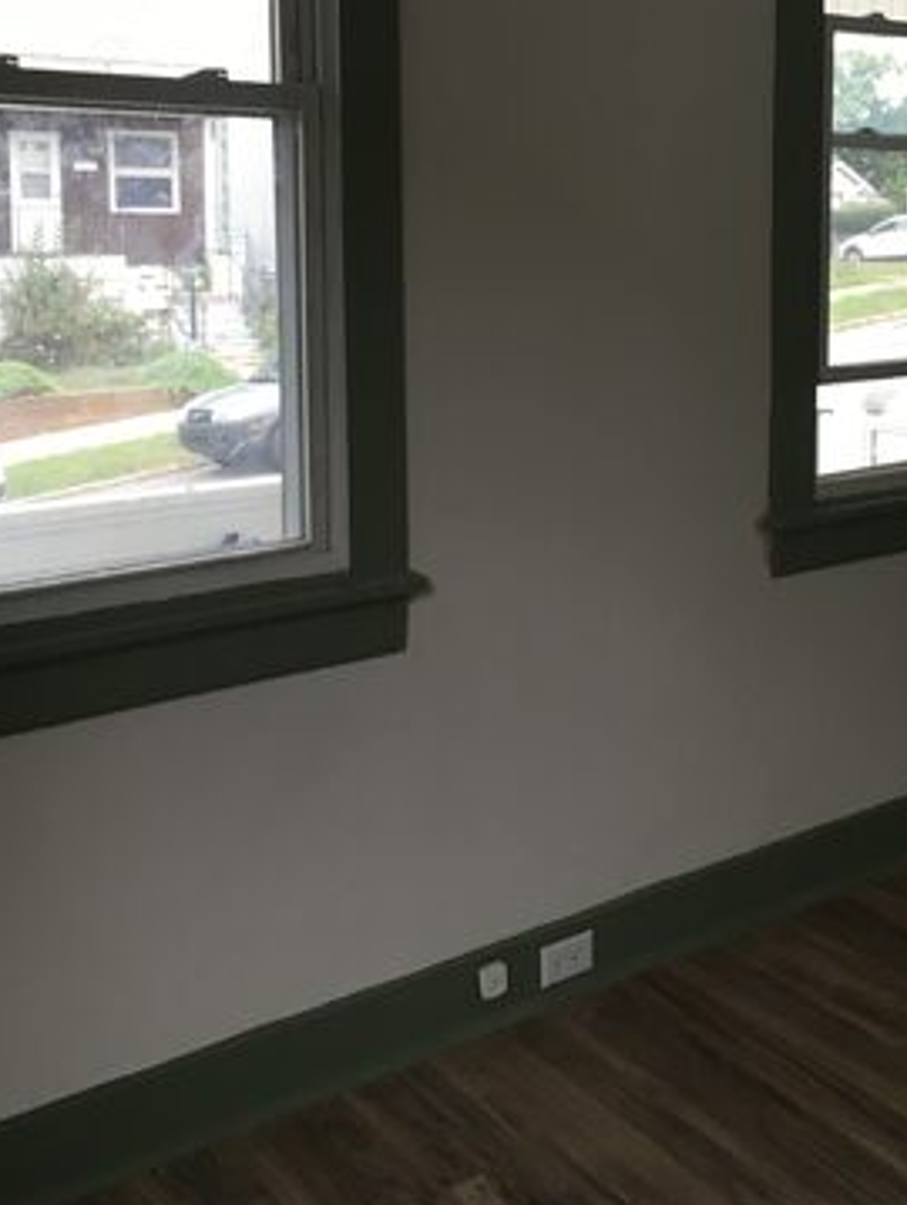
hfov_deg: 33.5
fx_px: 1500
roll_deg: +0.3
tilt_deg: -8.0
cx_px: 544
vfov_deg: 43.0
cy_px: 371
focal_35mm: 43
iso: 25
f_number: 2.2
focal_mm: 4.15
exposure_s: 1/30
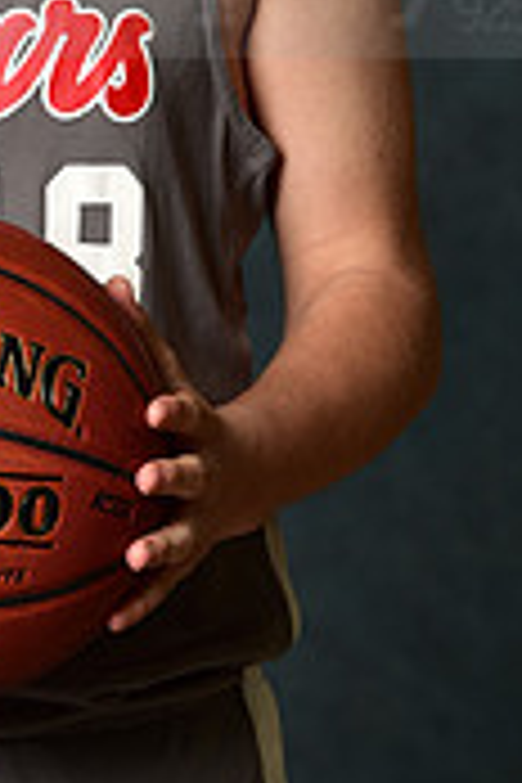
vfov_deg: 4.6
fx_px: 9808
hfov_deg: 3.0
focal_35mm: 451
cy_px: -86
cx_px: -133
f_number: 4.5
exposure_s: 1/160
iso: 200
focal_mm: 135
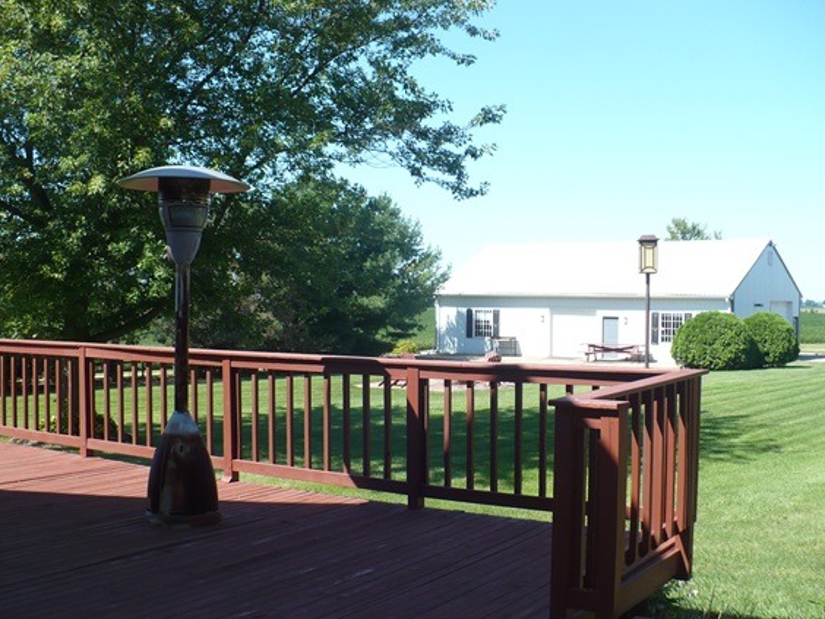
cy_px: 350
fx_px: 1001
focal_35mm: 42
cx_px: 433
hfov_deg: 44.8
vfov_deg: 34.3
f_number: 2.8
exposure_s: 1/640
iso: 100
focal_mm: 6.1
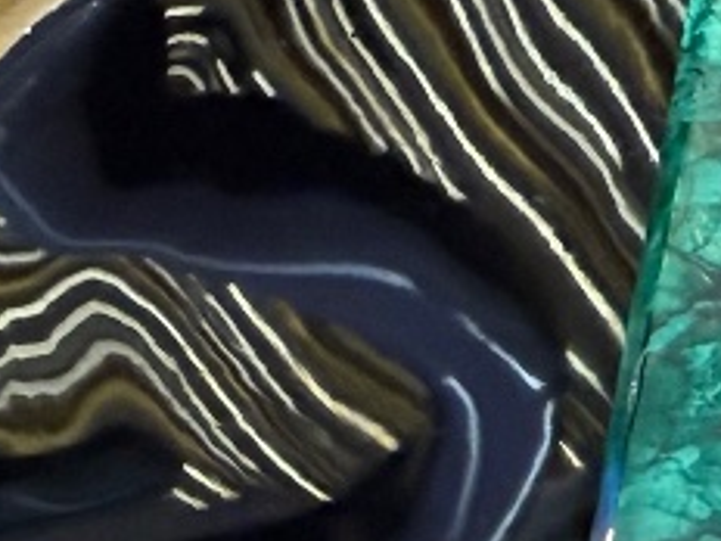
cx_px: 1768
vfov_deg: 11.9
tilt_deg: -57.9
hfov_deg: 12.3
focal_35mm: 124
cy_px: 84
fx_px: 2583
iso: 200
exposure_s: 1/50
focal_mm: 2.22
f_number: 2.2
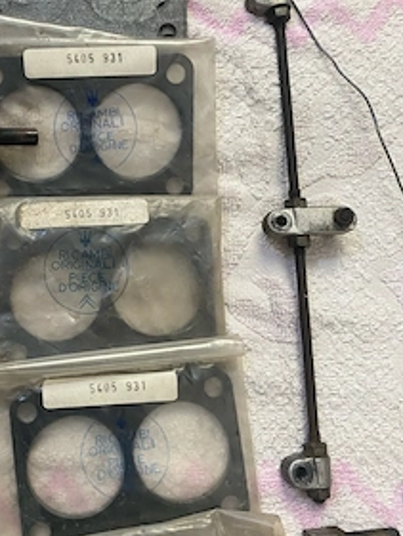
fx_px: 574
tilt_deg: -79.0
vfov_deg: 50.1
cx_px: 122
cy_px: 259
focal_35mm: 37
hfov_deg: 38.1
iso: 500
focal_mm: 4.25
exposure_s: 1/30
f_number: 1.8
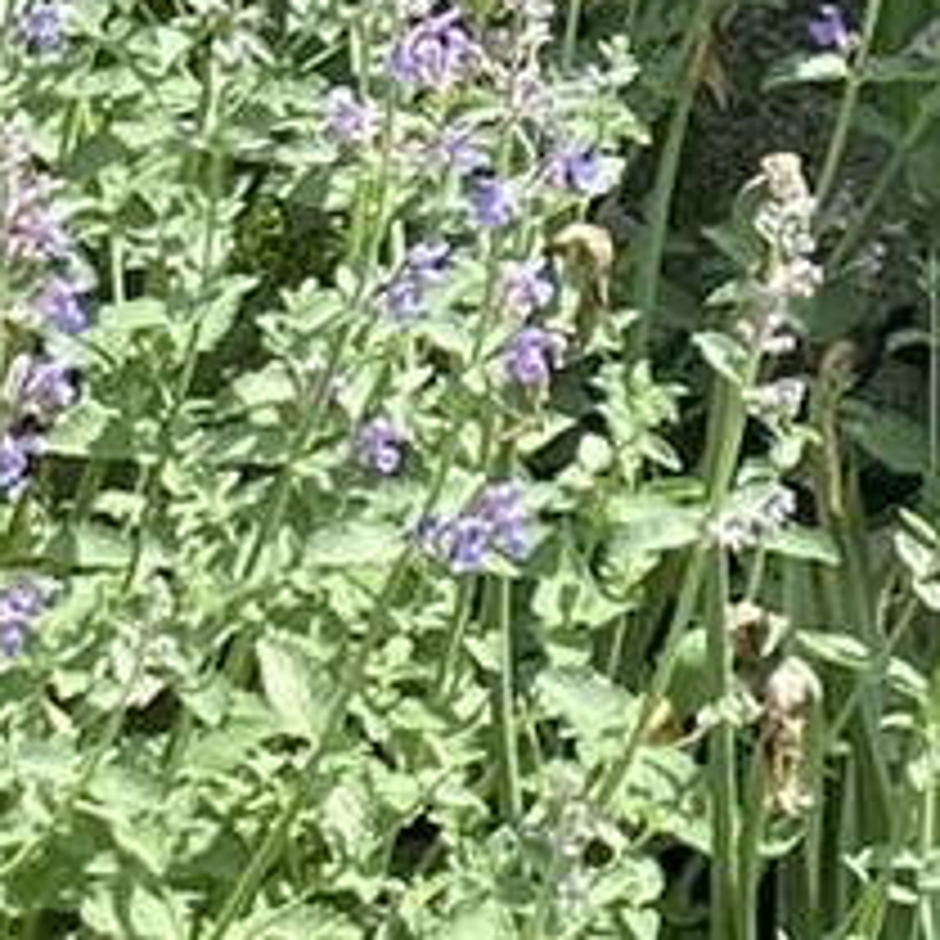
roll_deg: -0.7
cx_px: 522
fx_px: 6913
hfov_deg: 7.8
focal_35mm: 225
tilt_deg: -10.0
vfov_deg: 7.5
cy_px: -927
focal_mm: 4.25
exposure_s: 1/1053
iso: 32
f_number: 1.8
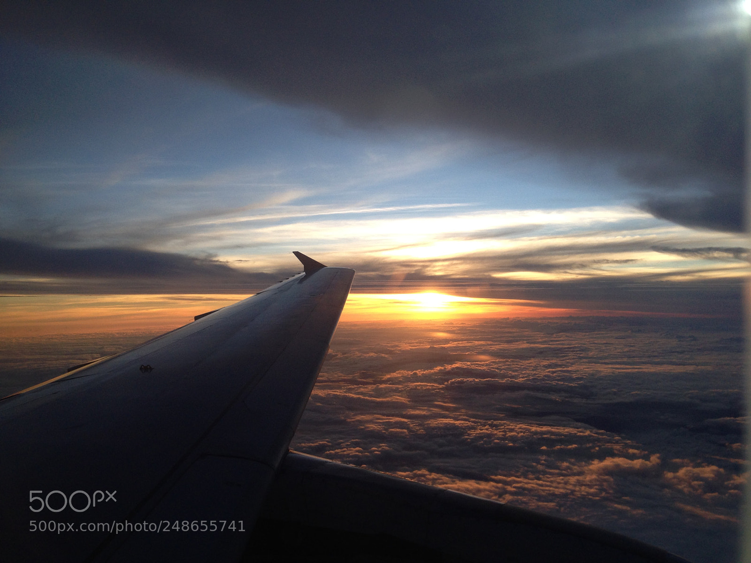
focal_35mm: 33
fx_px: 716
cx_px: 376
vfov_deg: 42.9
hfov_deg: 55.4
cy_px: 282
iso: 64
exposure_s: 1/686
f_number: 2.4
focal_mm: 4.12
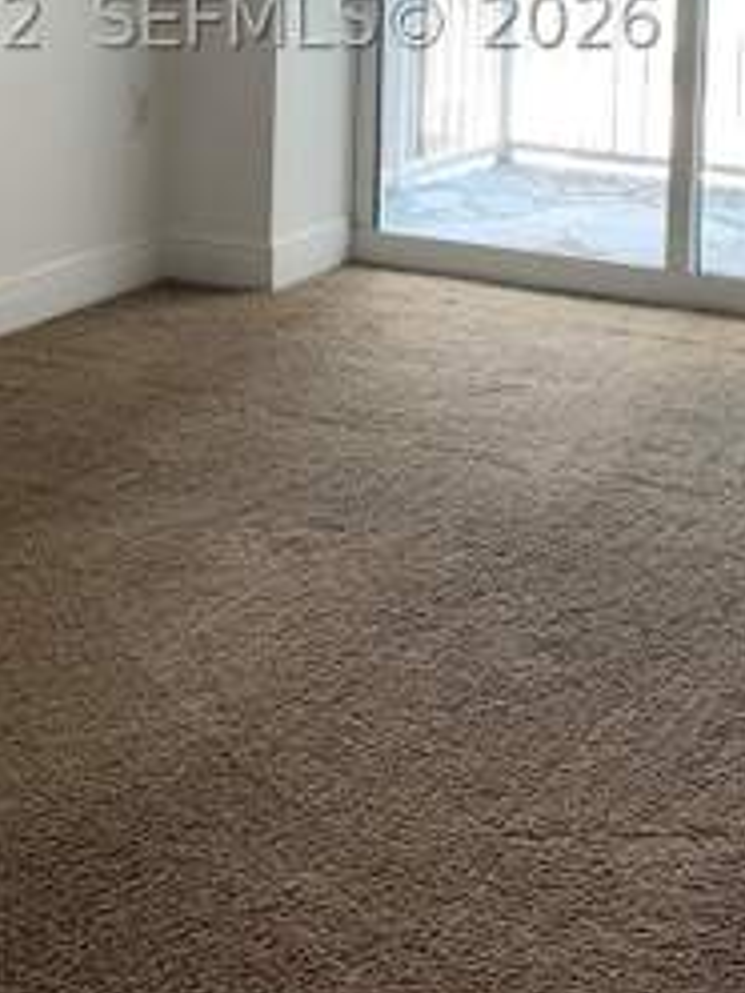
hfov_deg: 21.7
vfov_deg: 27.4
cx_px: 565
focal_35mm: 67
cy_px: 20
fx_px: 1923
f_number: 1.8
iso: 25
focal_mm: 4.25
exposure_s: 1/120
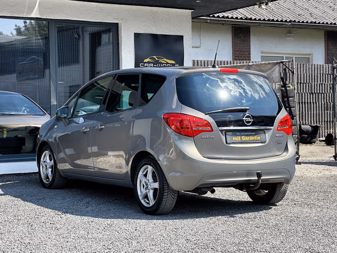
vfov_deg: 19.1
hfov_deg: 25.3
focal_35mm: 77
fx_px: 750
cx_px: 168
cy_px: 126
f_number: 2.8
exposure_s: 1/258
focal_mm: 9
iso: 32
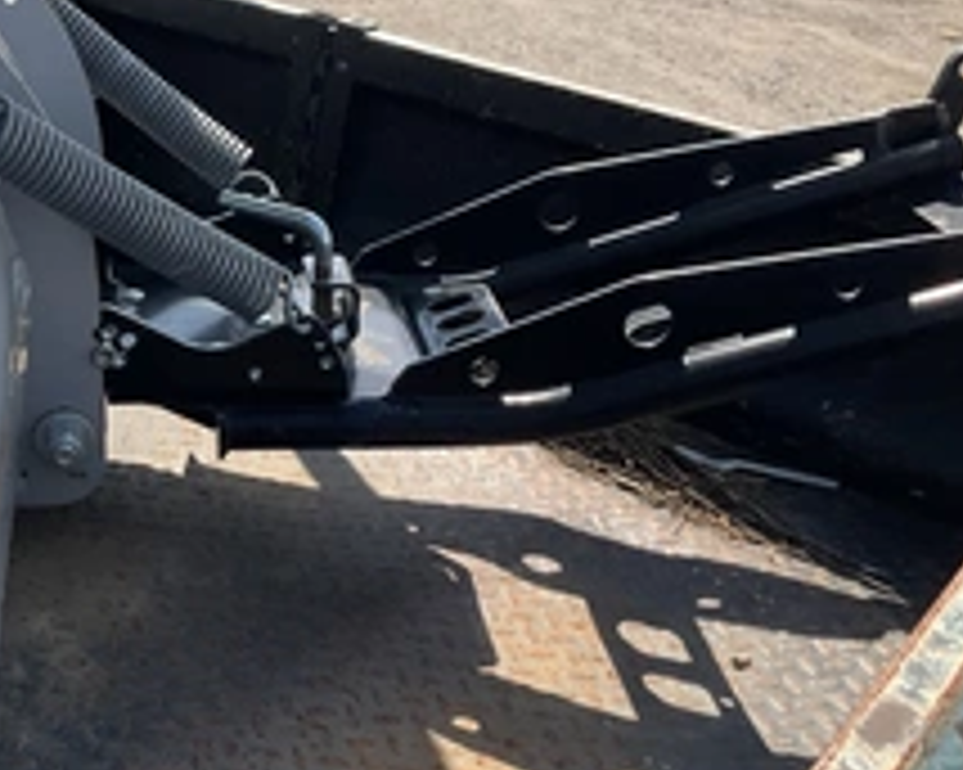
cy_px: 369
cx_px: 81
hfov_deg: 33.4
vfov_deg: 28.6
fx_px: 1510
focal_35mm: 53
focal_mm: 3
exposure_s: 1/1076
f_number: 1.8
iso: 25
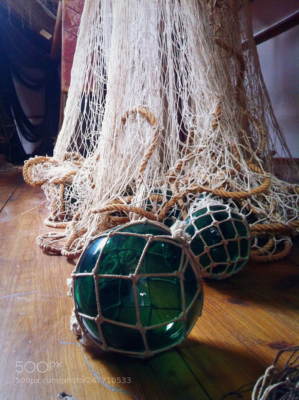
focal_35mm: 35
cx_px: 150
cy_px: 200
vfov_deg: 52.7
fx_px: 404
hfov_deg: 40.6
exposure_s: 1/17
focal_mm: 3.85
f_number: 2.8
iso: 250
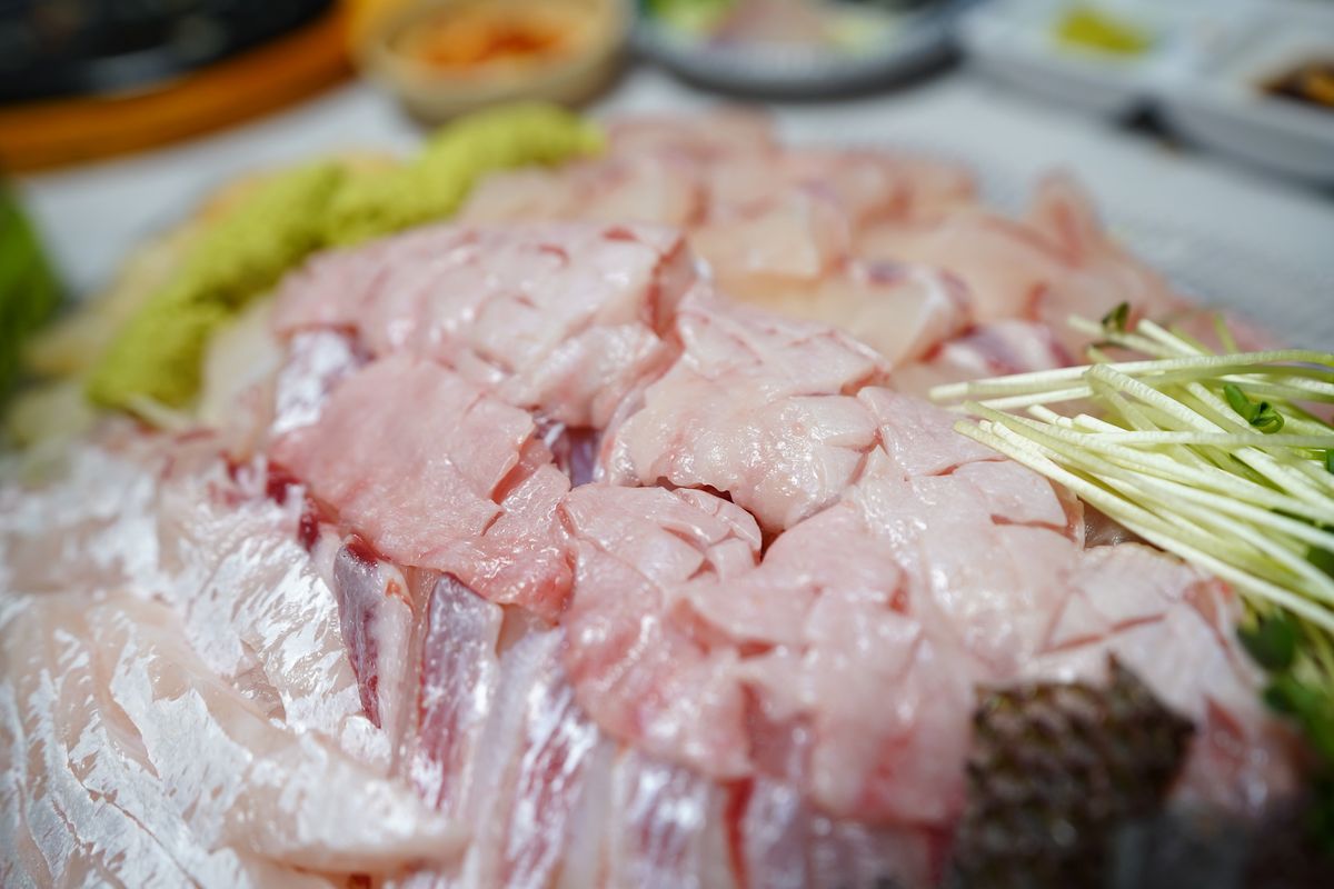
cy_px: 444
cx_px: 667
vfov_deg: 37.9
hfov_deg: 54.4
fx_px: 1297
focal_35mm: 35
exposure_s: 1/100
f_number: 3.2
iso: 800
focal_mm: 35
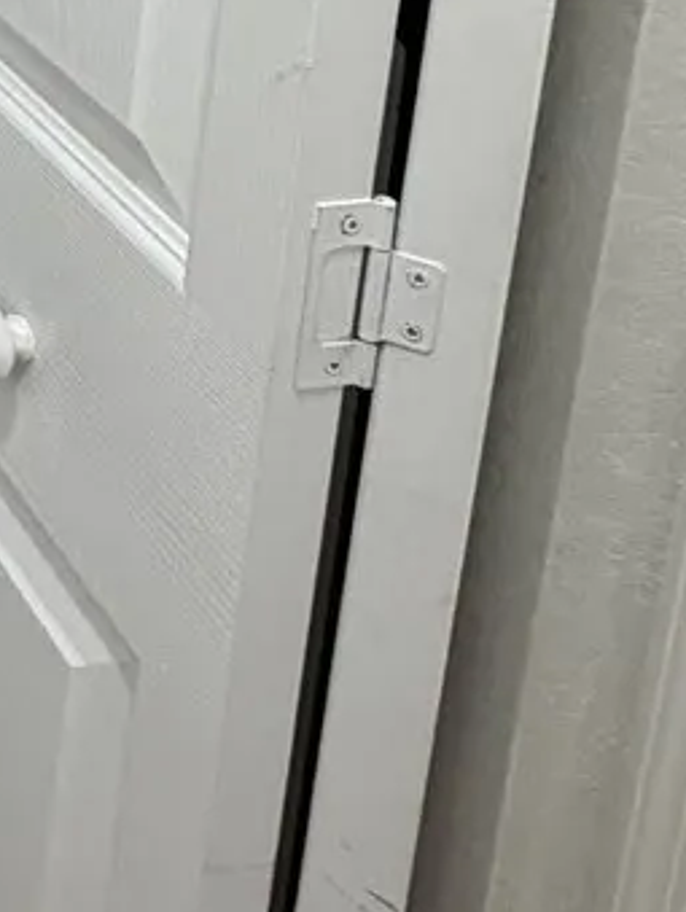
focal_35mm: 66
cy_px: -412
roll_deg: -0.1
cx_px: -713
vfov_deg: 23.9
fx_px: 1741
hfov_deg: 16.5
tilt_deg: -11.9
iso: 200
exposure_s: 1/120
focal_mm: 2.22
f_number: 2.2
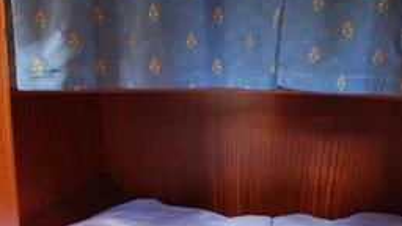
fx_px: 586
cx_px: 221
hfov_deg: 37.8
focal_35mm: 55
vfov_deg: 20.7
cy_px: 254
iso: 400
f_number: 3.8
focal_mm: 20
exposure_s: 1/6
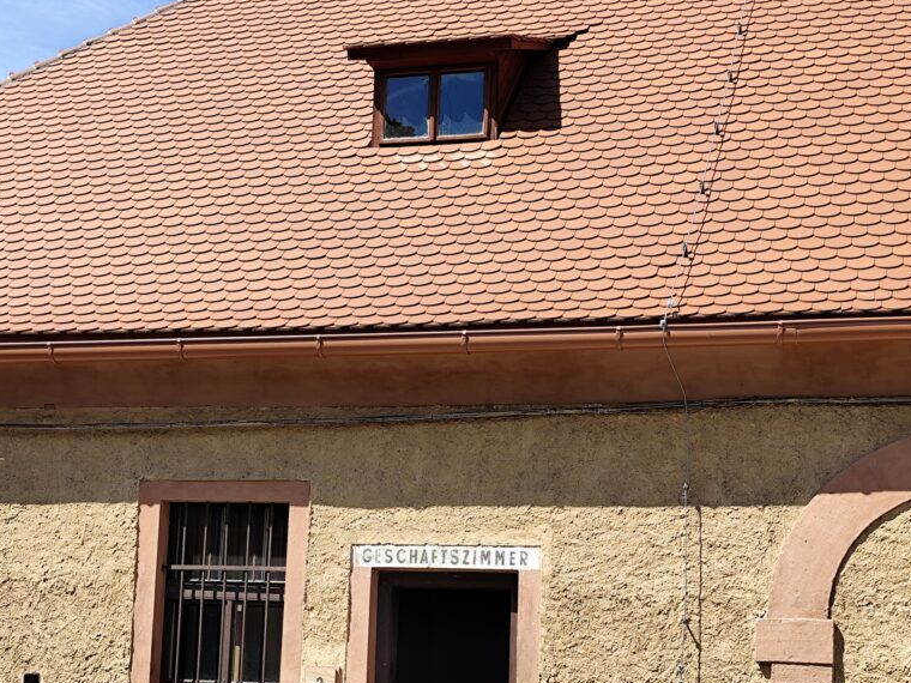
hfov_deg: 31.2
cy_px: 449
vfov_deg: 23.6
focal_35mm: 62
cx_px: 457
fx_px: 1632
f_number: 1.65
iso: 50
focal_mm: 6.19
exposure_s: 1/640
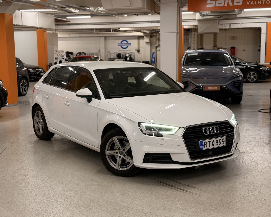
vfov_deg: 29.7
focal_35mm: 51
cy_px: 109
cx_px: 128
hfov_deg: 36.7
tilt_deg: -8.0
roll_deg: +1.3
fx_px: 409
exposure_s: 1/50
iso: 50
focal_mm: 6.76
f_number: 1.78
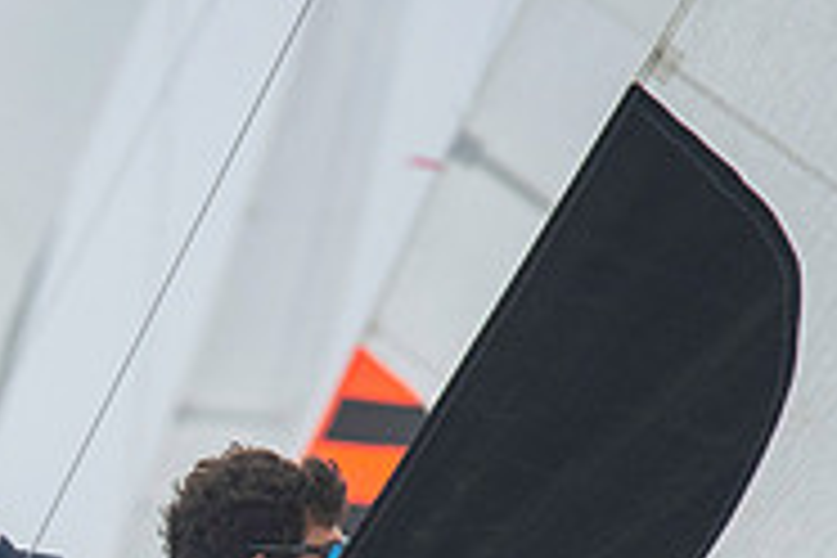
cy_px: 790
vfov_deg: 1.0
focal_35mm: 1427
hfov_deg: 1.4
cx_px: -261
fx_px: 33175
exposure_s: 1/2000
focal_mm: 300
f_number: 4
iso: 250
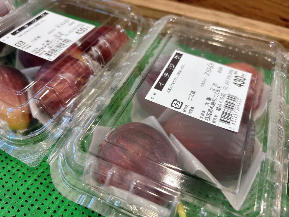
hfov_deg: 67.3
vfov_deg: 53.1
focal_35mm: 26
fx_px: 217
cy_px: 108
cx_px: 144
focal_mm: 5.96
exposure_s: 1/60
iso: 80
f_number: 1.6
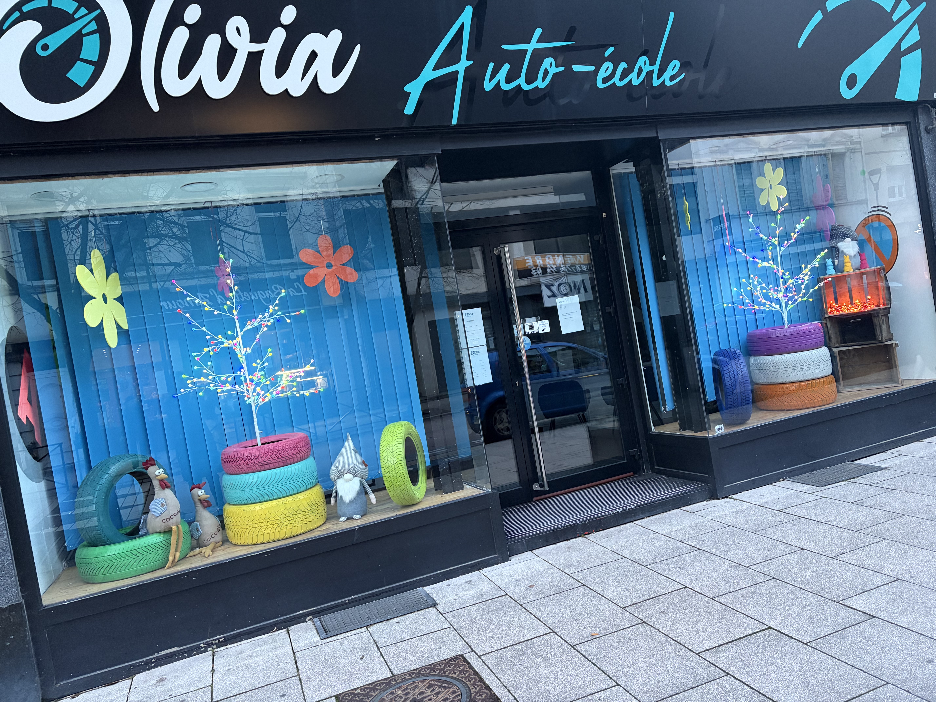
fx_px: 703
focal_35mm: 26
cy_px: 351
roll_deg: +10.0
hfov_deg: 67.3
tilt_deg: -0.6
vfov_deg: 53.1
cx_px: 468
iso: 500
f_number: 1.6
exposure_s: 1/60
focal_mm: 5.96
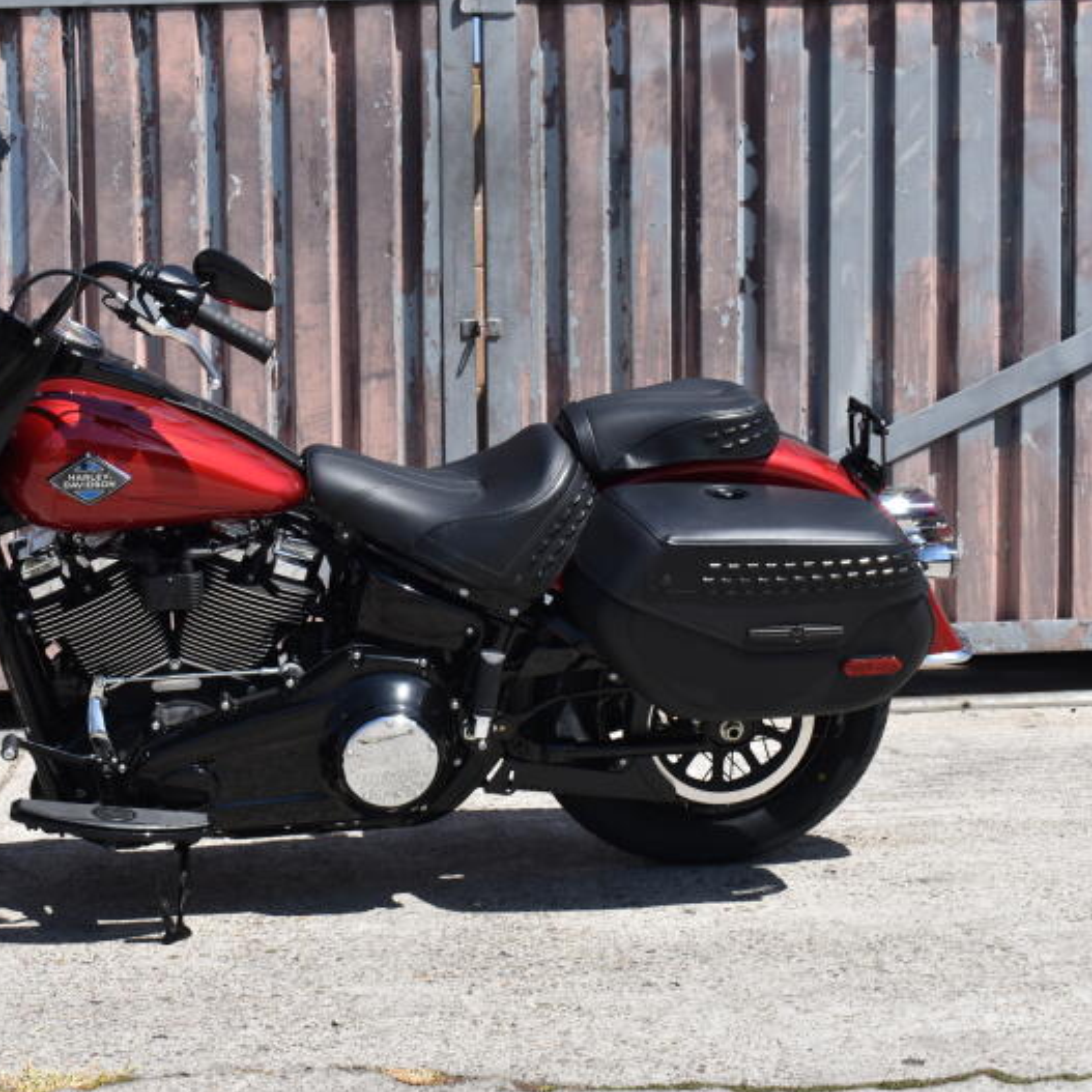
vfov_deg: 27.7
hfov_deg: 27.4
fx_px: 2213
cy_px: 545
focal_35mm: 62
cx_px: 298
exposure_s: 1/250
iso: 100
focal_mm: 32
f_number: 8
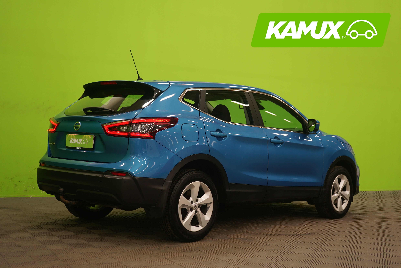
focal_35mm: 49
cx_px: 200
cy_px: 134
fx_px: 546
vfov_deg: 27.5
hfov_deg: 40.3
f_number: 5
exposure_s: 1/10
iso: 400
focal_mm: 49
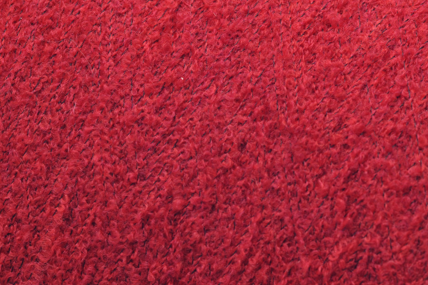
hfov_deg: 19.6
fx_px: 1236
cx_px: 270
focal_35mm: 104
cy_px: 134
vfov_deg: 13.2
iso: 200
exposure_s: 1/125
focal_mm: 50
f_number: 1.4
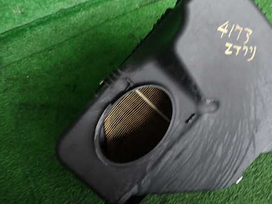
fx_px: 267
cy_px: 94
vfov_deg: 41.8
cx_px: 173
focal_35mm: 34
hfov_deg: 53.2
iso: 200
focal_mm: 4.5
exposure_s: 1/50
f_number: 2
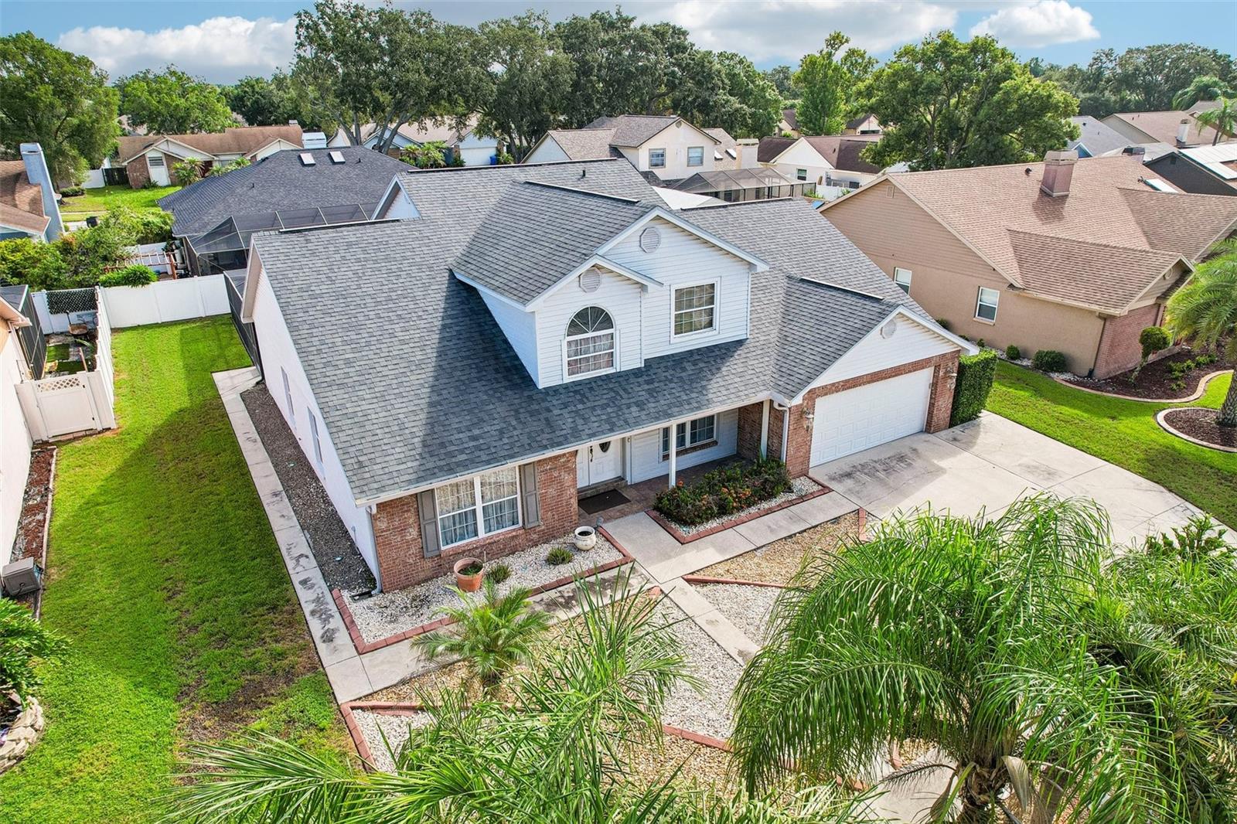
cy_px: 412
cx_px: 618
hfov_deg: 78.6
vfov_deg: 57.2
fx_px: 756
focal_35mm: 22
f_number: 2.8
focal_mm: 8.4
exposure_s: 1/1000
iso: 120
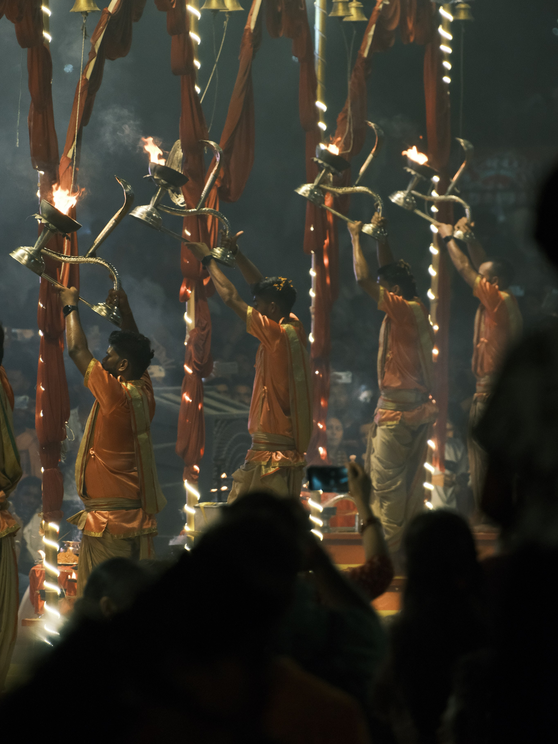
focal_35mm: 376
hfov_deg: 4.0
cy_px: 371
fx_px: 8082
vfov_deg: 5.3
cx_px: 279
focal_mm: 231
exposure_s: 1/120
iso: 3200
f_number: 5.6
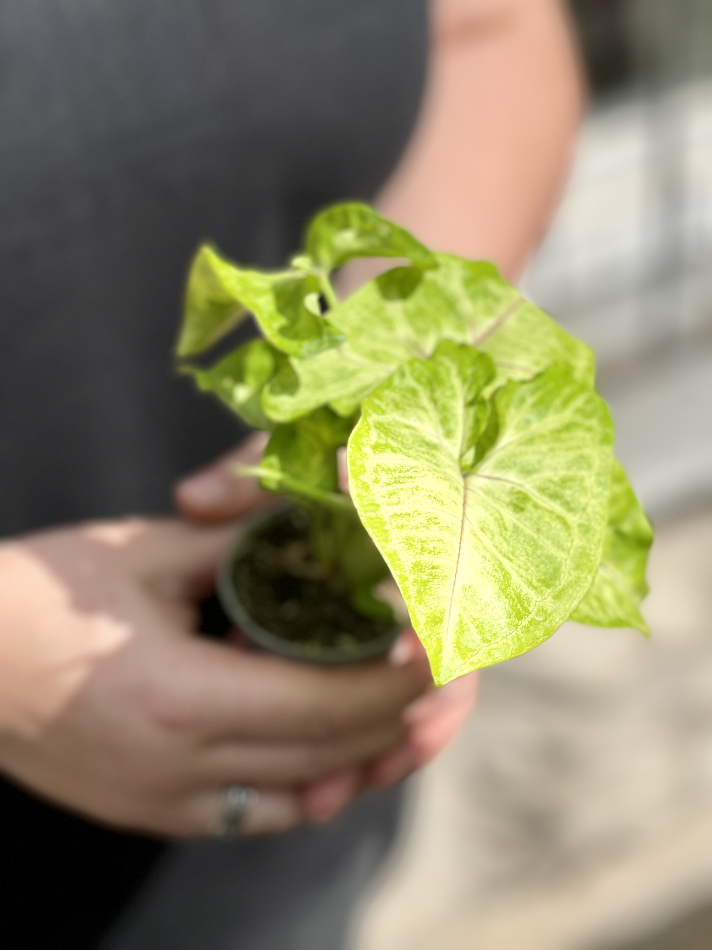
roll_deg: +3.3
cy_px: 475
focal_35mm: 64
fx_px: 1755
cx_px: 356
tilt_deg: -36.1
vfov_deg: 30.3
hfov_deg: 22.9
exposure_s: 1/1376
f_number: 2.2
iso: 32
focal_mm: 7.5
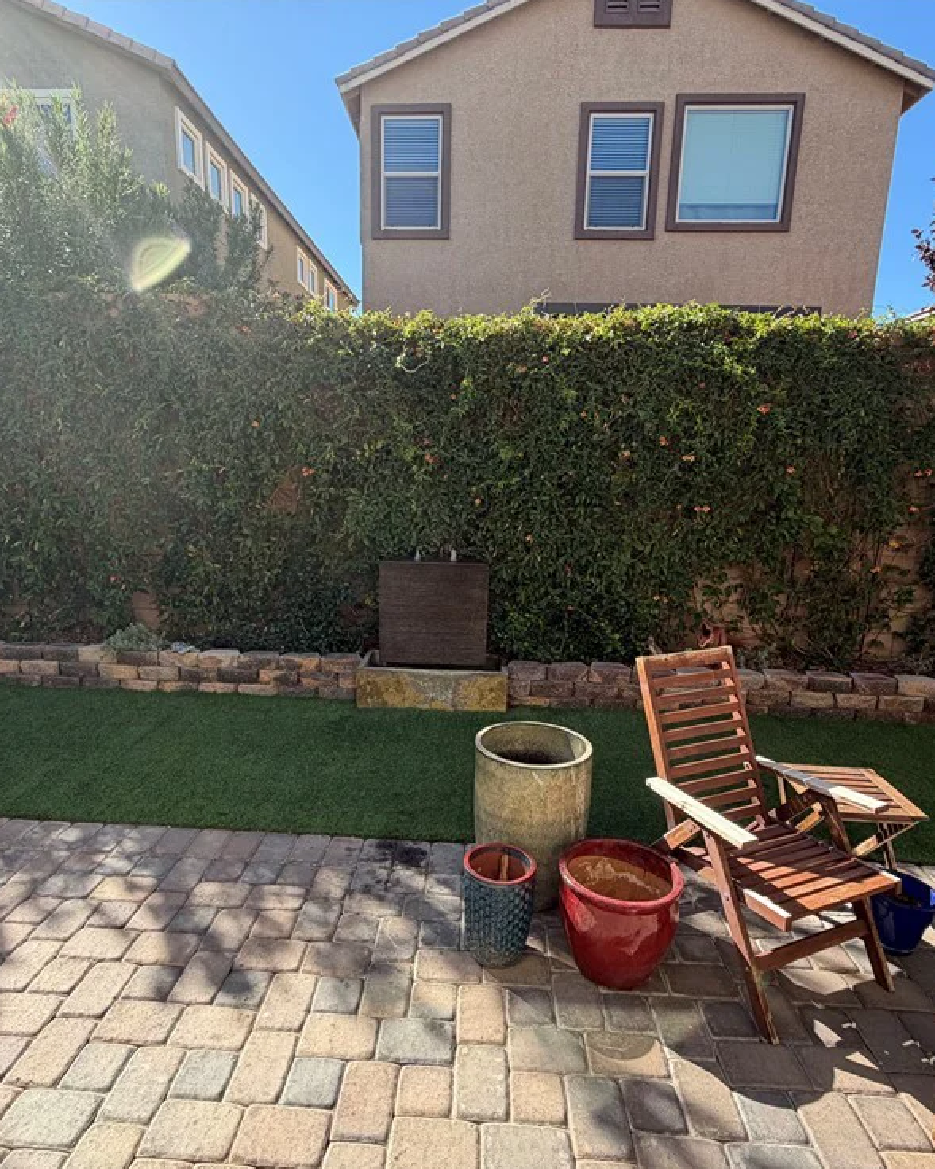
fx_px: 657
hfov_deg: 70.8
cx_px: 451
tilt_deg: -12.2
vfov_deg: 83.2
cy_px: 605
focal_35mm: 19
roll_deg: -0.9
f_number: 2.2
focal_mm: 2.22
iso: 64
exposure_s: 1/502
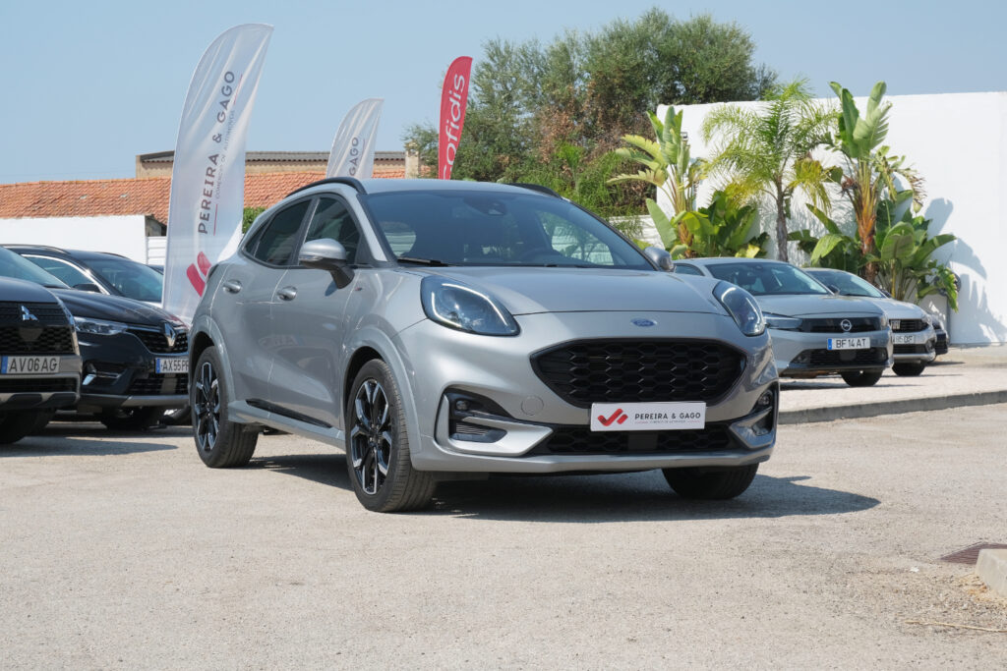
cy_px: 336
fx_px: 1874
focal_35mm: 67
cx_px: 504
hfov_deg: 30.1
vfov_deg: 20.3
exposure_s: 1/320
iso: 160
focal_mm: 44.5
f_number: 9
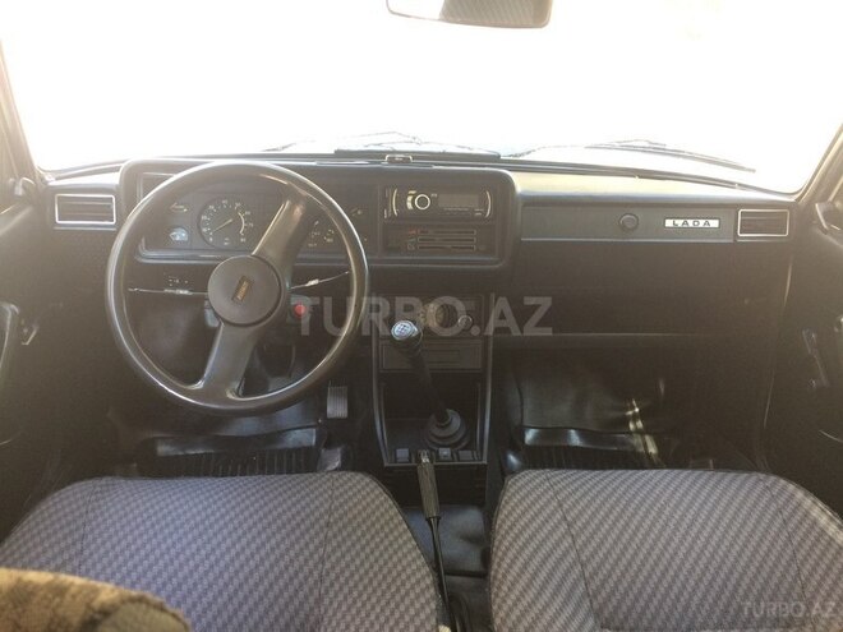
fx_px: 706
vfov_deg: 48.2
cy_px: 316
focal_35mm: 29
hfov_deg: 61.7
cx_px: 422
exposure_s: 1/33
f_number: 2.2
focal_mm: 4.15
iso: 80
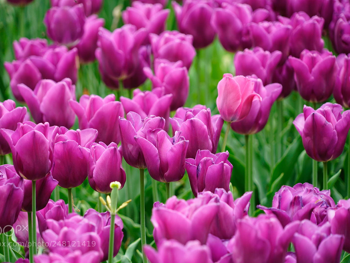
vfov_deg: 5.8
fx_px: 2598
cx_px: 164
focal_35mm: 257
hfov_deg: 7.7
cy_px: 131
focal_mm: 237
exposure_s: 1/250
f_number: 6.3
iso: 500
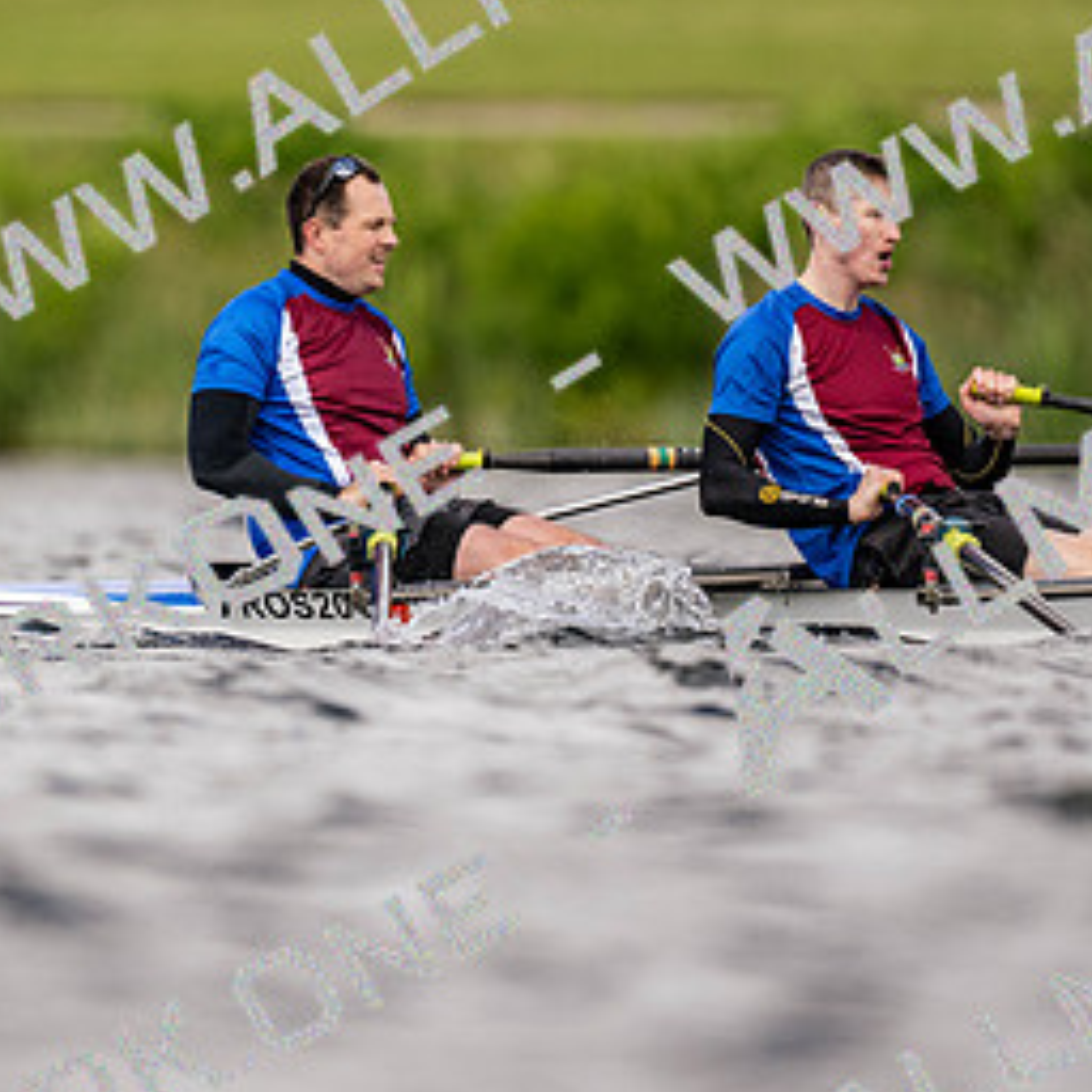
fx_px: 41222
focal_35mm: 1155
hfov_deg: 1.5
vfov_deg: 1.5
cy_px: 395
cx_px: 358
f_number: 4
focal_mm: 600
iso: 450
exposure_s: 1/2500
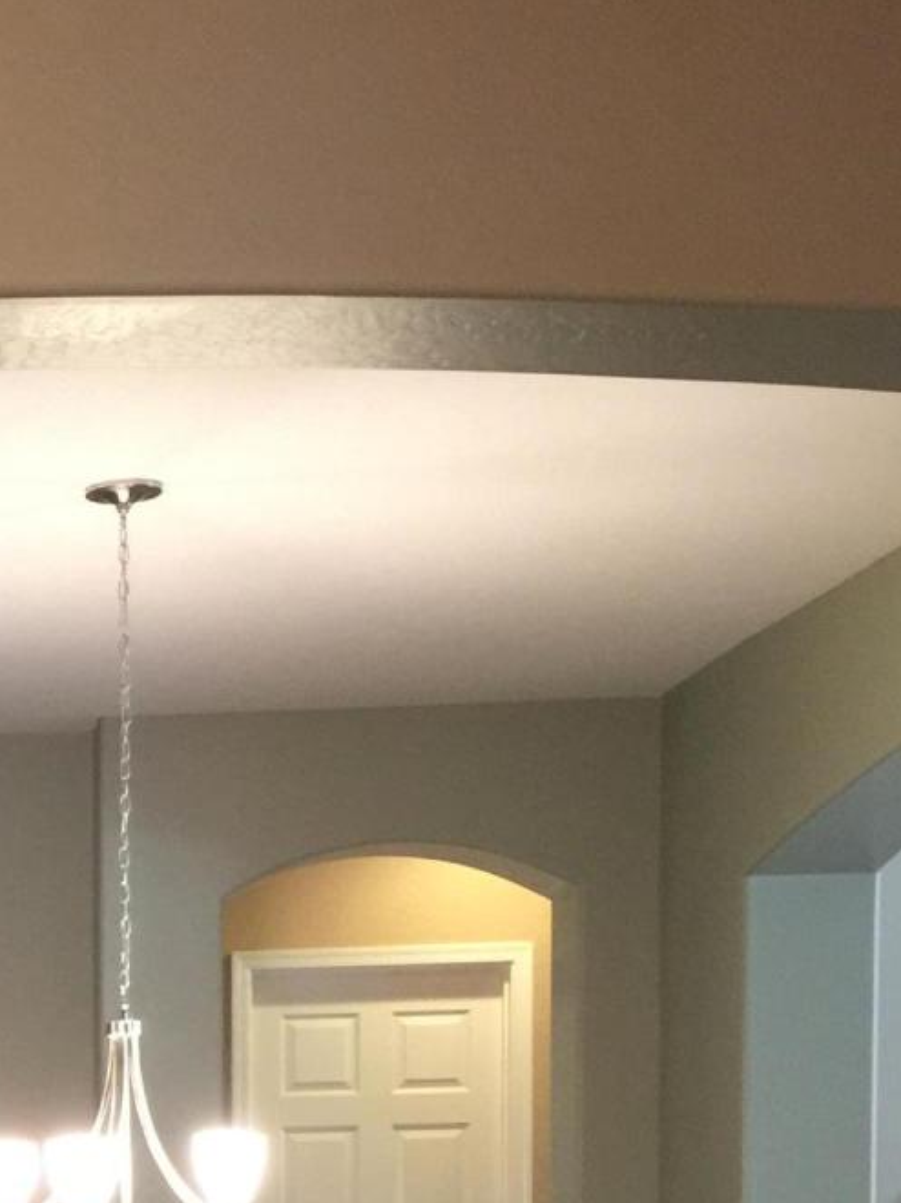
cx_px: -458
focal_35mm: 88
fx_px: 3055
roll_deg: +1.2
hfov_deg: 15.5
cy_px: 1524
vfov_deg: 20.5
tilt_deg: -4.1
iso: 100
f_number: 2.2
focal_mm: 4.15
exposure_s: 1/15
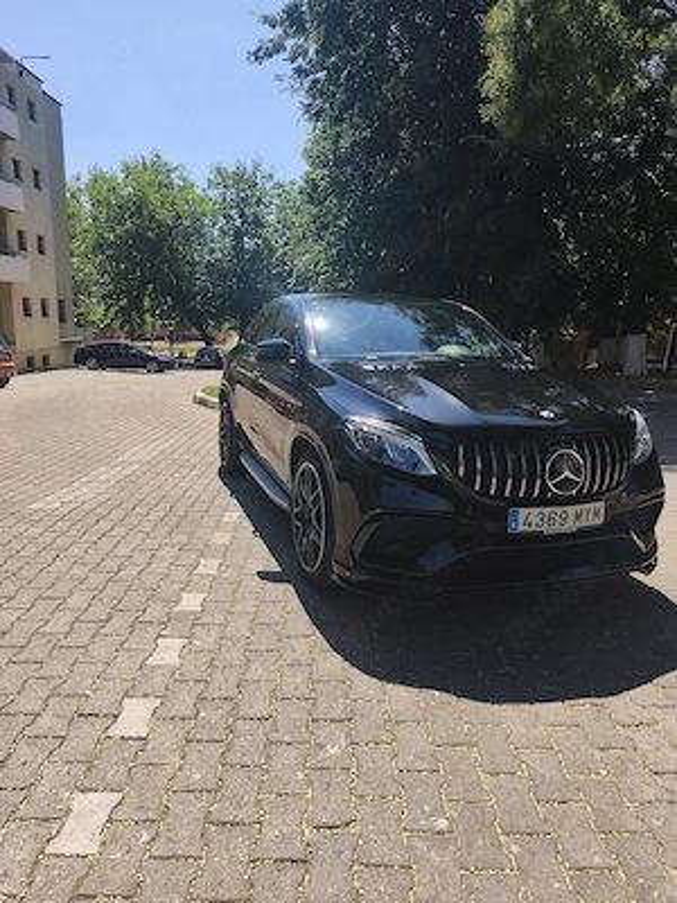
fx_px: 600
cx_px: 338
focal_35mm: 23
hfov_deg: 58.9
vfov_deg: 73.9
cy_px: 452
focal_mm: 6.18
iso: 50
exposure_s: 1/1187
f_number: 1.65
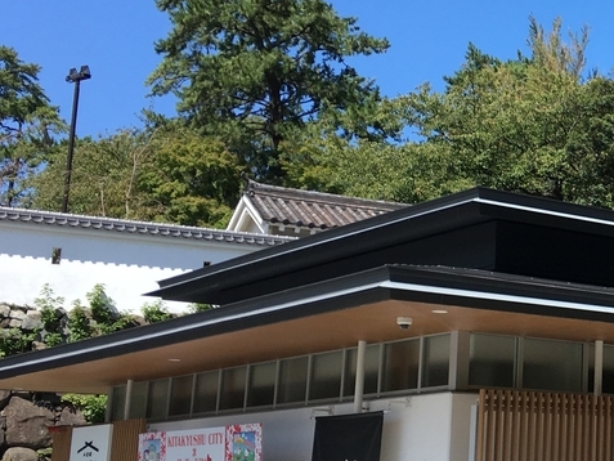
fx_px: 1295
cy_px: 219
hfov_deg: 24.0
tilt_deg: +13.3
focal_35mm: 73
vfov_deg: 20.2
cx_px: 753
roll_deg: -0.3
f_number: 2.2
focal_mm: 4.15
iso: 25
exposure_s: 1/916
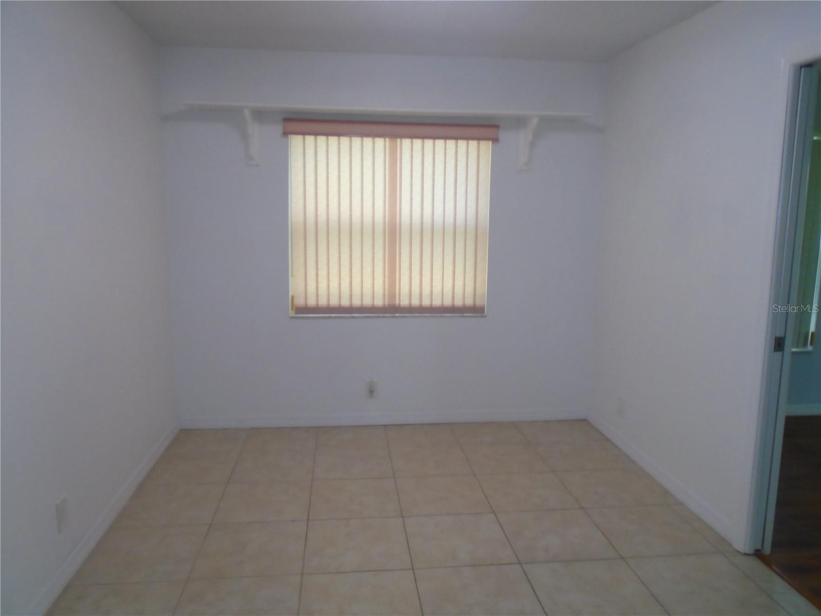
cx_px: 410
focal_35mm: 26
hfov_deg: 67.3
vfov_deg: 53.1
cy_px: 308
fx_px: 617
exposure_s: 1/30
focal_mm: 4.6
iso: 160
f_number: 3.2
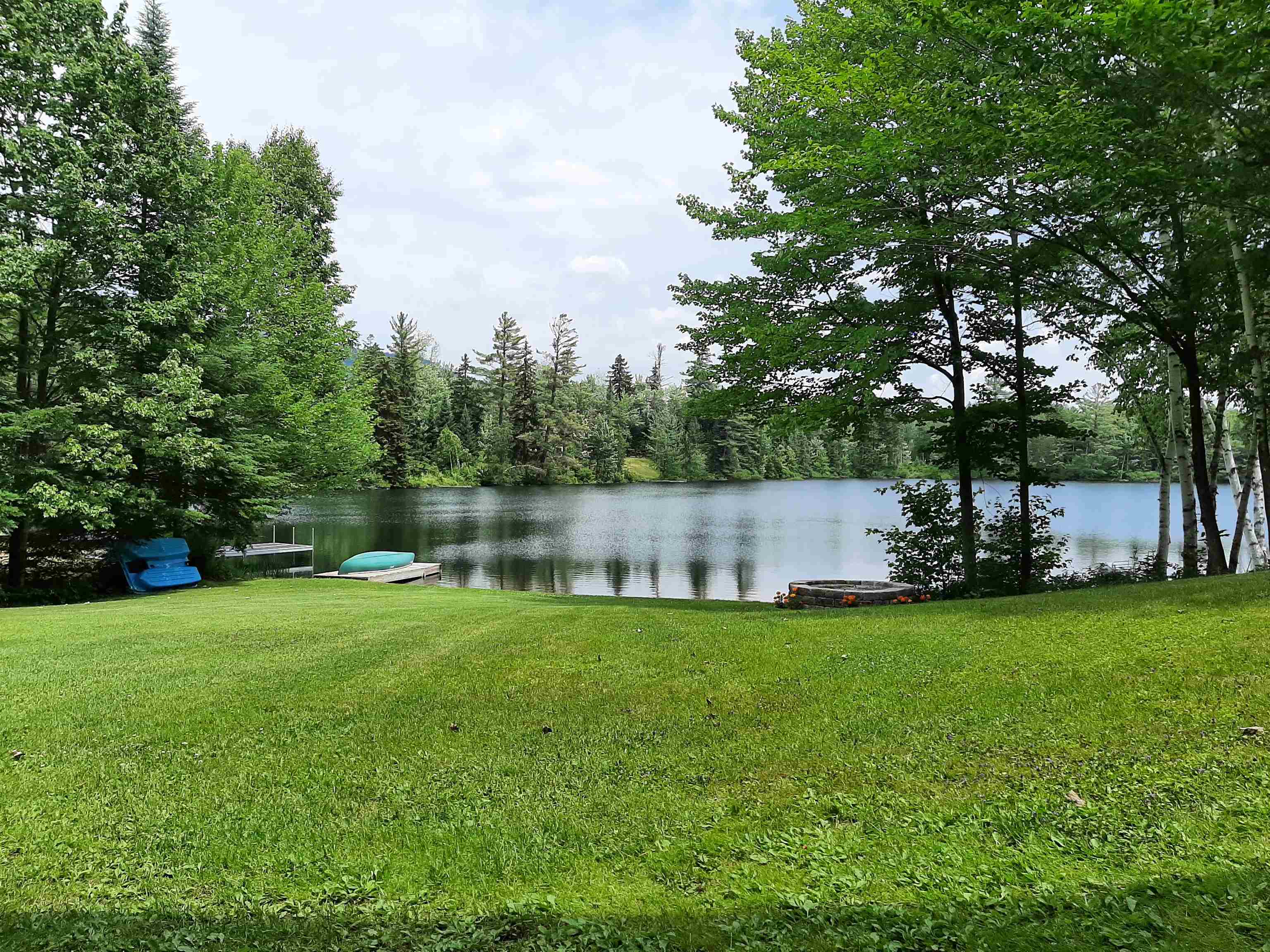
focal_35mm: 26
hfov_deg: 67.3
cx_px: 635
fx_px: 954
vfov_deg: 53.1
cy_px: 476
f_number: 1.7
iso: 40
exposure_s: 1/2950
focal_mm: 3.93
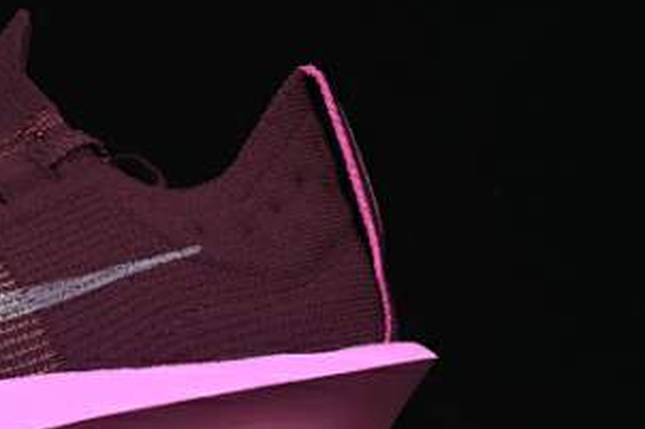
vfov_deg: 7.6
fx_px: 3241
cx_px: -94
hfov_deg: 11.2
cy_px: 254
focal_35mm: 181
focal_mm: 50
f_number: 6.3
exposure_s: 1/60
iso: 160
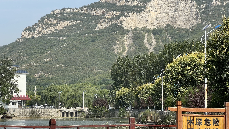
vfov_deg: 14.4
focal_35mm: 84
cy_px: 73
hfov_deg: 25.3
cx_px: 115
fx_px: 510
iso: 32
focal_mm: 9
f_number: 2.8
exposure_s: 1/602
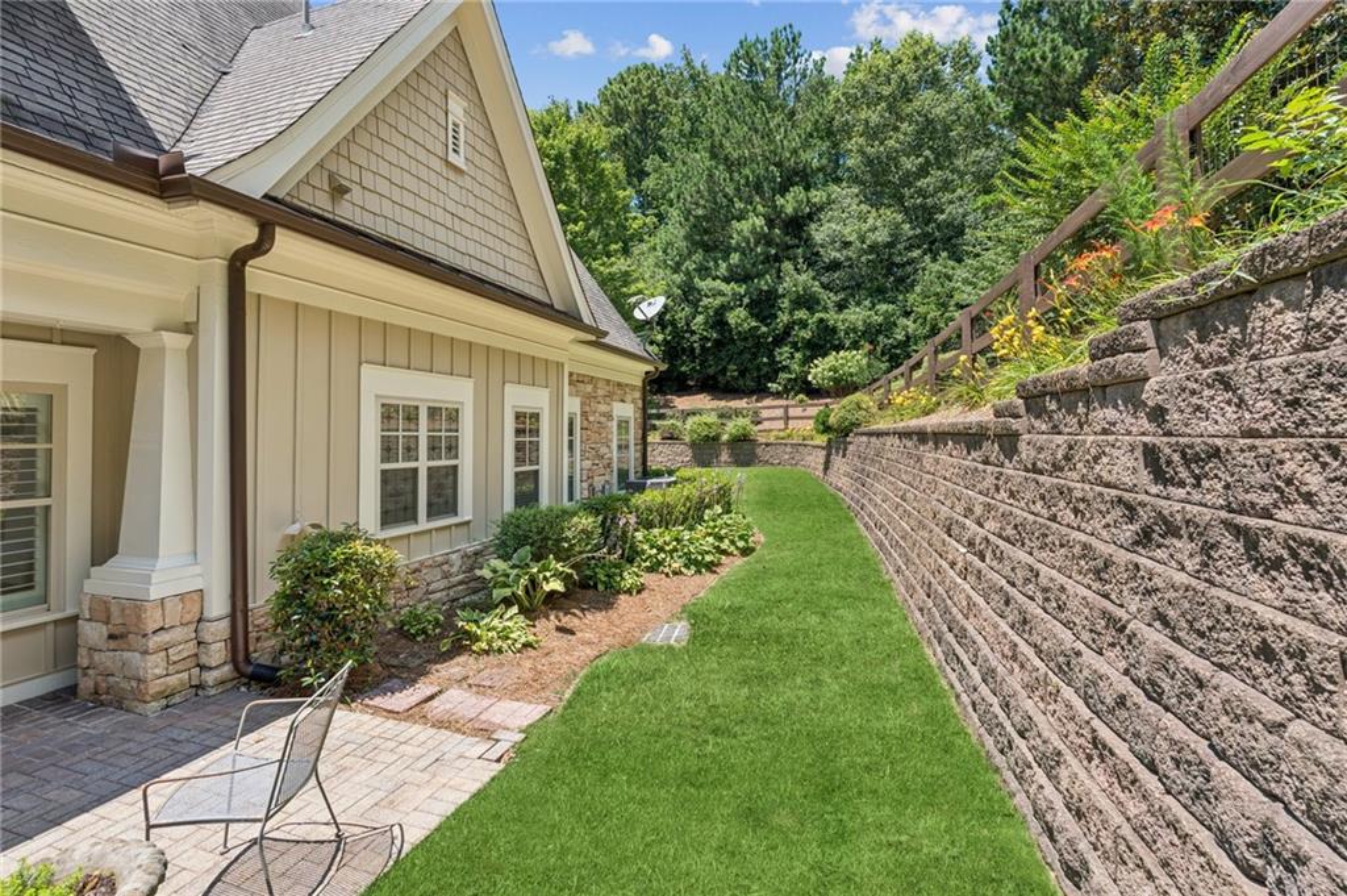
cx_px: 674
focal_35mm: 16
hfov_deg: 96.8
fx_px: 598
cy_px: 448
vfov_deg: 73.7
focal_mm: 16
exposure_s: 1/125
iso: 100
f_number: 8
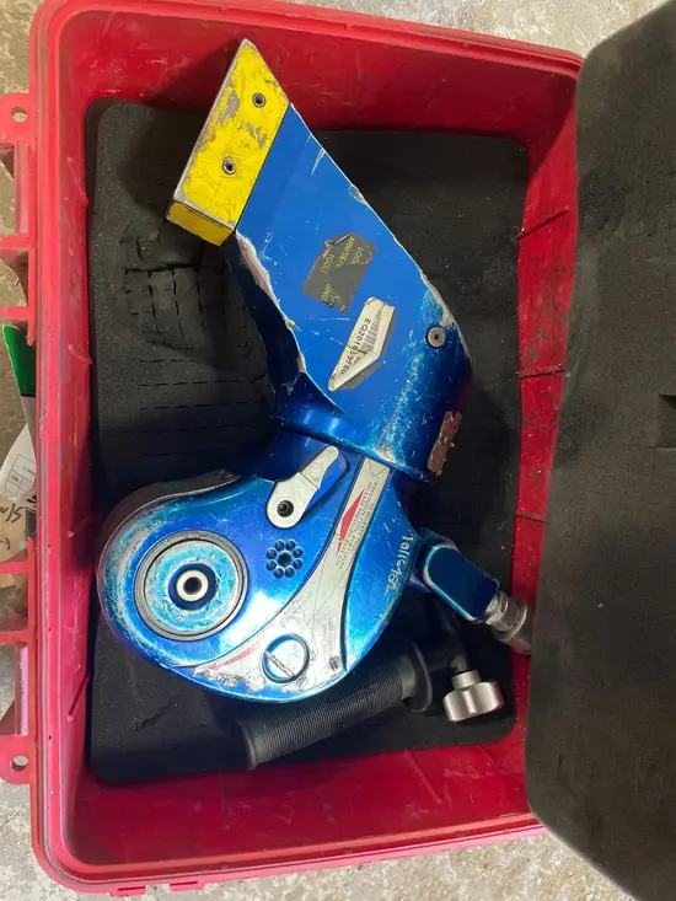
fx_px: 677
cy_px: 450
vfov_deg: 67.3
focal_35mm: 26
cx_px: 338
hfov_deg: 53.1
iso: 400
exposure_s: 1/60
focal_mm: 4.2
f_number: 1.6
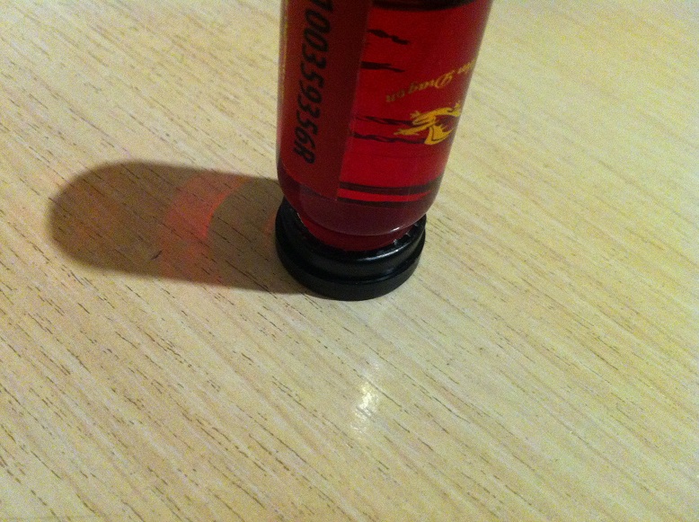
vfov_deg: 40.6
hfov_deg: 52.7
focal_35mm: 35
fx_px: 706
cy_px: 261
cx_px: 350
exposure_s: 1/15
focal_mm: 3.85
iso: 500
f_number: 2.8
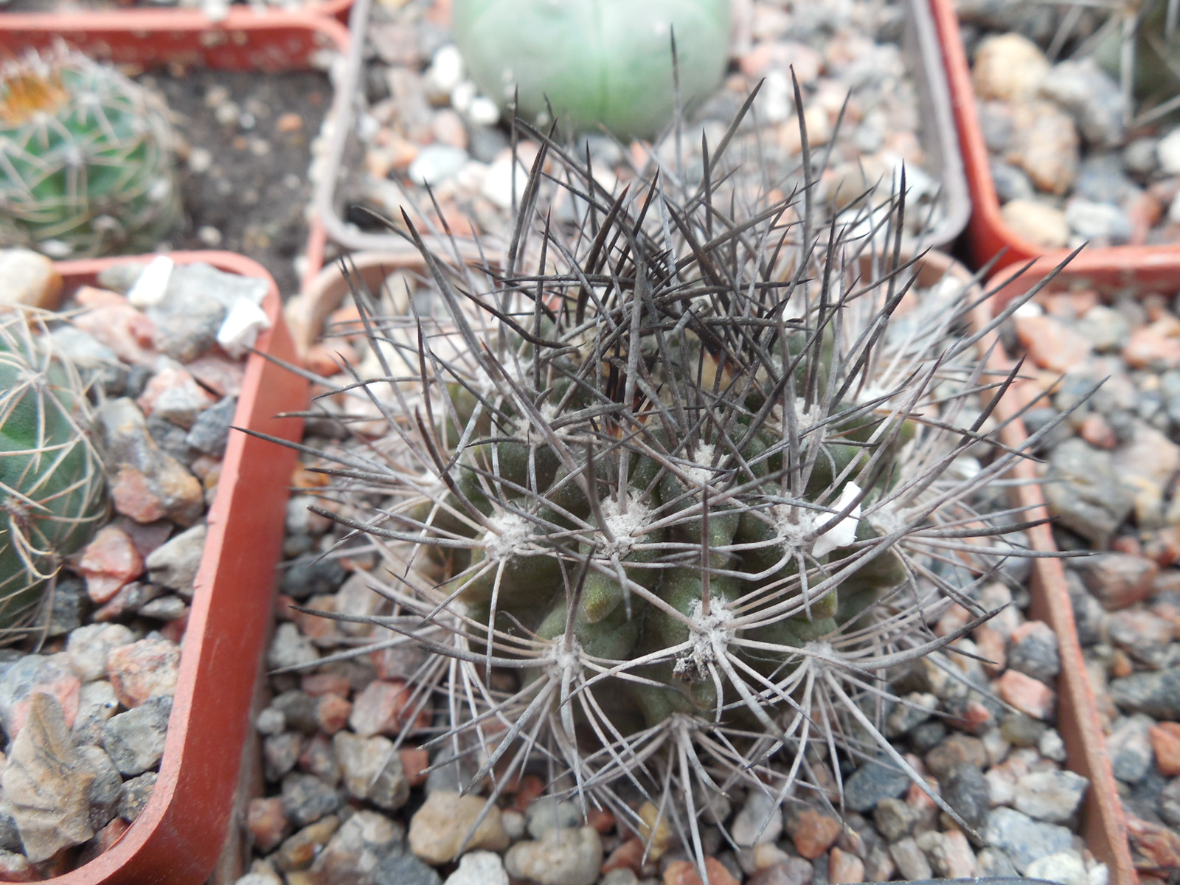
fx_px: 1057
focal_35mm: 31
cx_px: 590
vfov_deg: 45.4
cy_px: 442
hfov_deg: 58.4
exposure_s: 1/30
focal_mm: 5.6
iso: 125
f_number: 3.6
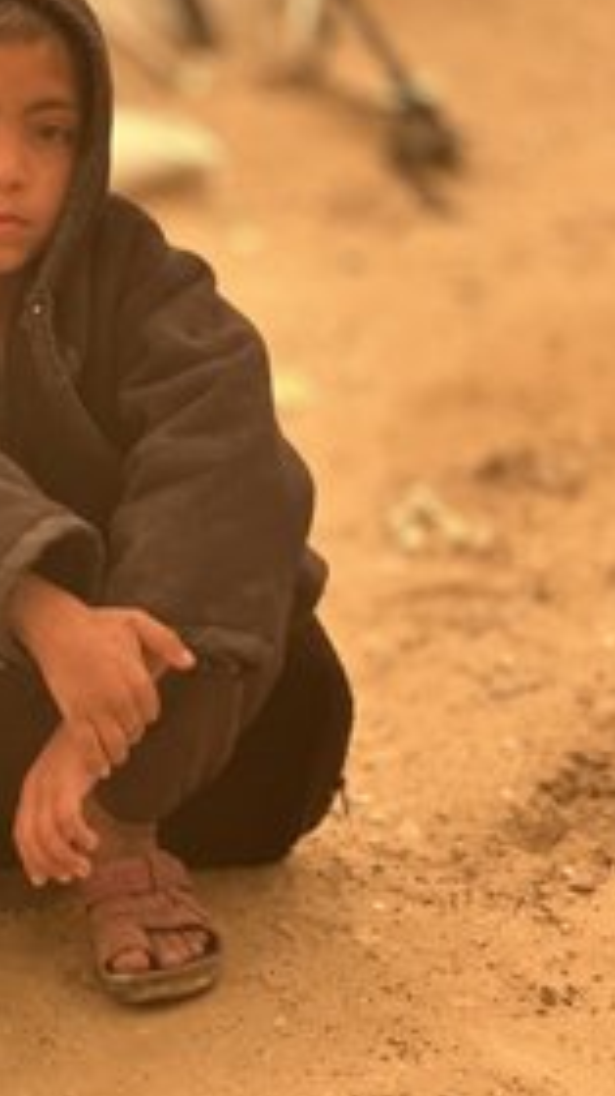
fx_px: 4359
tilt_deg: -5.7
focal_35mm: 150
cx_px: 0
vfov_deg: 14.3
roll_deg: -0.5
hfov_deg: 8.0
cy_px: 483
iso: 100
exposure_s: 1/121
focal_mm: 9
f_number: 2.8
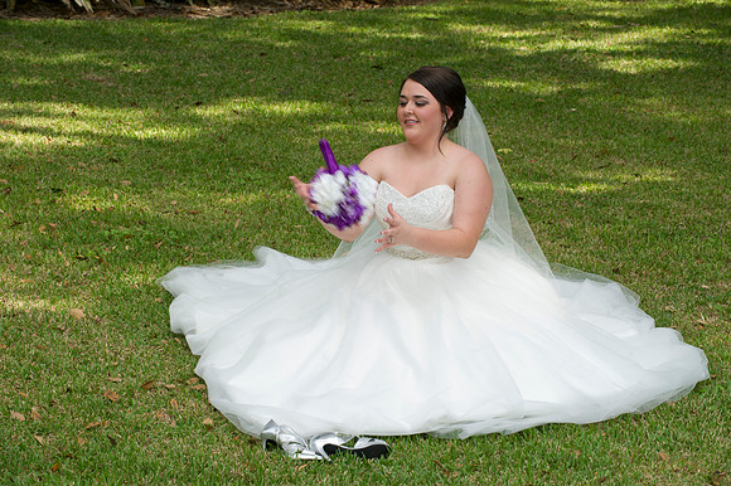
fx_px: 2435
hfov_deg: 17.1
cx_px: 366
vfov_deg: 11.4
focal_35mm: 120
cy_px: 243
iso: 320
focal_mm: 120
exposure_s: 1/160
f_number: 8
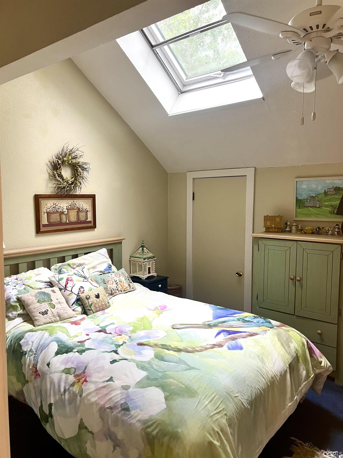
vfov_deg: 67.3
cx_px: 172
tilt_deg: -5.5
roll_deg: +0.0
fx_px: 344
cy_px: 229
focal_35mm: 26
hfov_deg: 53.1
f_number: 1.5
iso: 100
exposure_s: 1/60
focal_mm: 5.7
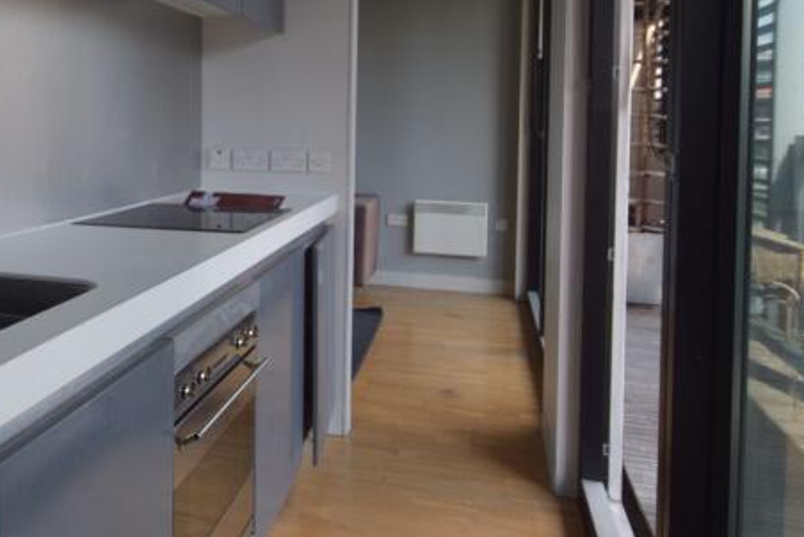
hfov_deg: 53.9
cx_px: 231
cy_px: 124
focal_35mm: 34
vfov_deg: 37.8
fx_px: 760
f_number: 3.5
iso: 200
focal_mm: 10
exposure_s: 1/320
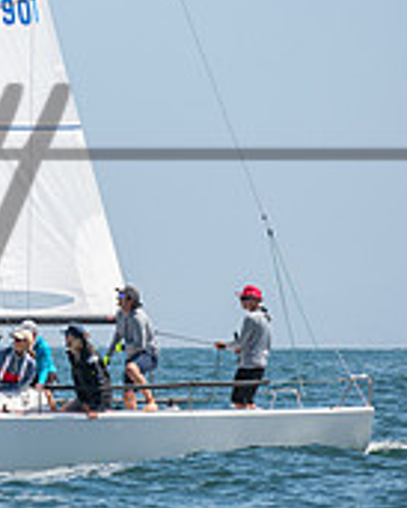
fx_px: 6830
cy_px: 224
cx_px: -356
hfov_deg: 3.4
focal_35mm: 454
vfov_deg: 4.3
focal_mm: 95
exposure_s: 1/1000
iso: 200
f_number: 6.3
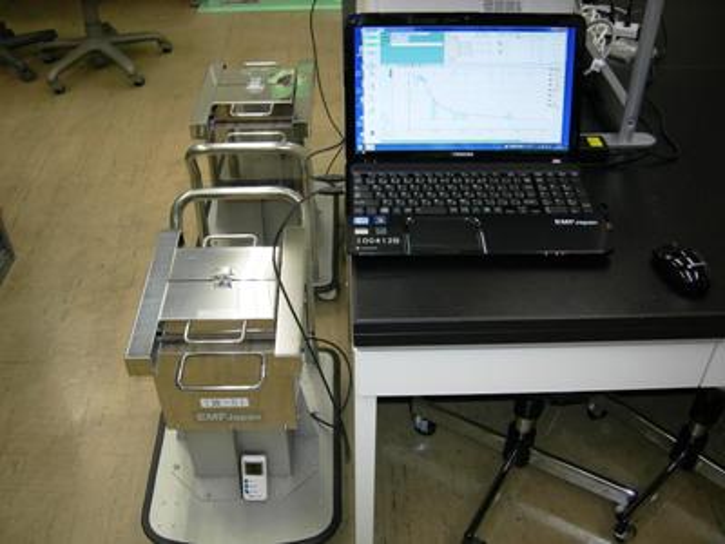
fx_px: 754
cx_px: 362
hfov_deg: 51.4
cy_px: 272
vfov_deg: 39.7
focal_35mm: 36
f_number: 2.7
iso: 64
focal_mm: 7.5
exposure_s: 1/30
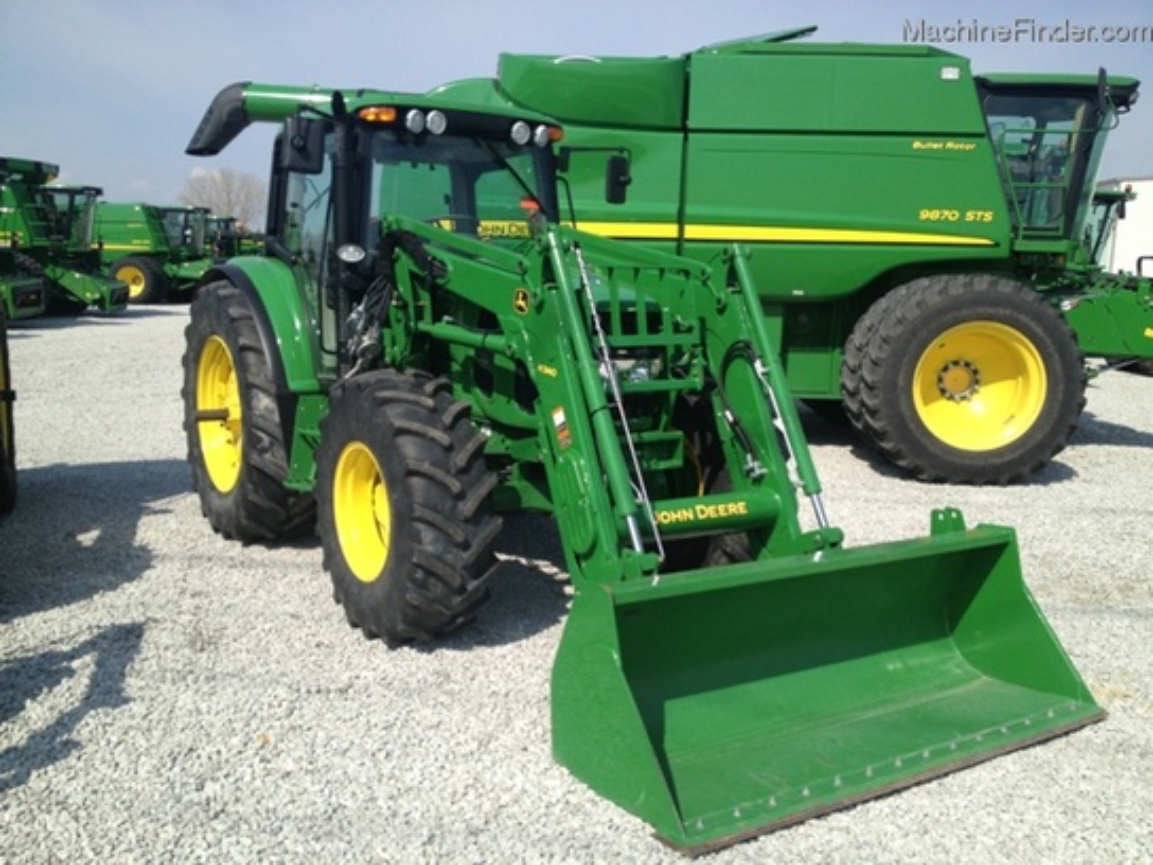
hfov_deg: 52.6
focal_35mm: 35
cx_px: 576
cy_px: 432
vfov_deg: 40.7
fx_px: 1166
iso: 50
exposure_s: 1/2045
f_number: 2.4
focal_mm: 4.28
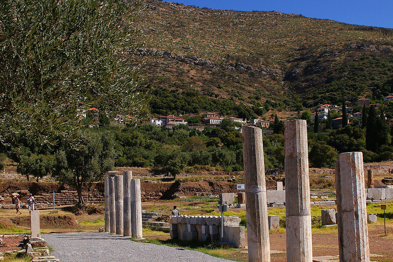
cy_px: 182
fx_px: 546
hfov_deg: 39.6
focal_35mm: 50
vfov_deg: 26.8
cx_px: 193
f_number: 9
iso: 100
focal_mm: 22
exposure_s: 1/320
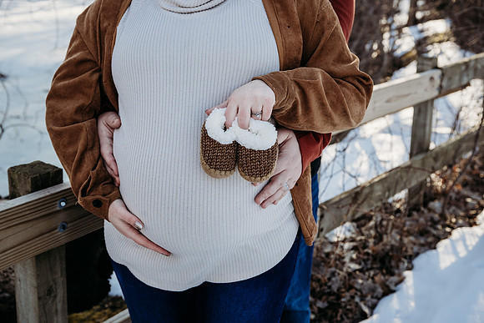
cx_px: 242
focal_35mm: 46
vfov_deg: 29.3
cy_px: 162
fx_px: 619
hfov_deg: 42.7
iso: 320
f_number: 5.6
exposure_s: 1/500
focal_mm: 46
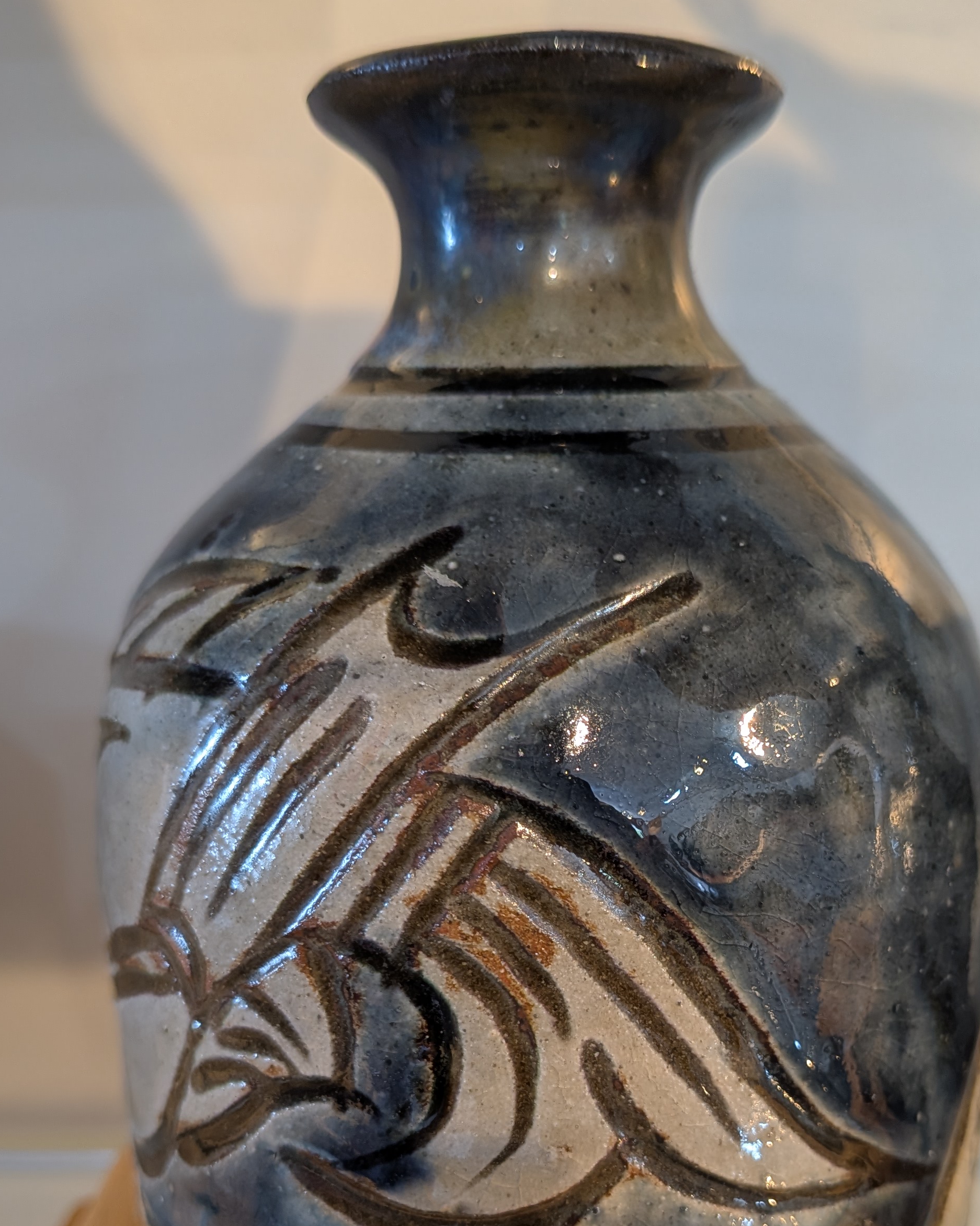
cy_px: 836
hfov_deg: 37.0
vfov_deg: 45.0
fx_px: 1450
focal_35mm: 40
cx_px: 645
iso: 69
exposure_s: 1/30
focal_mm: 4.53
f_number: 1.7
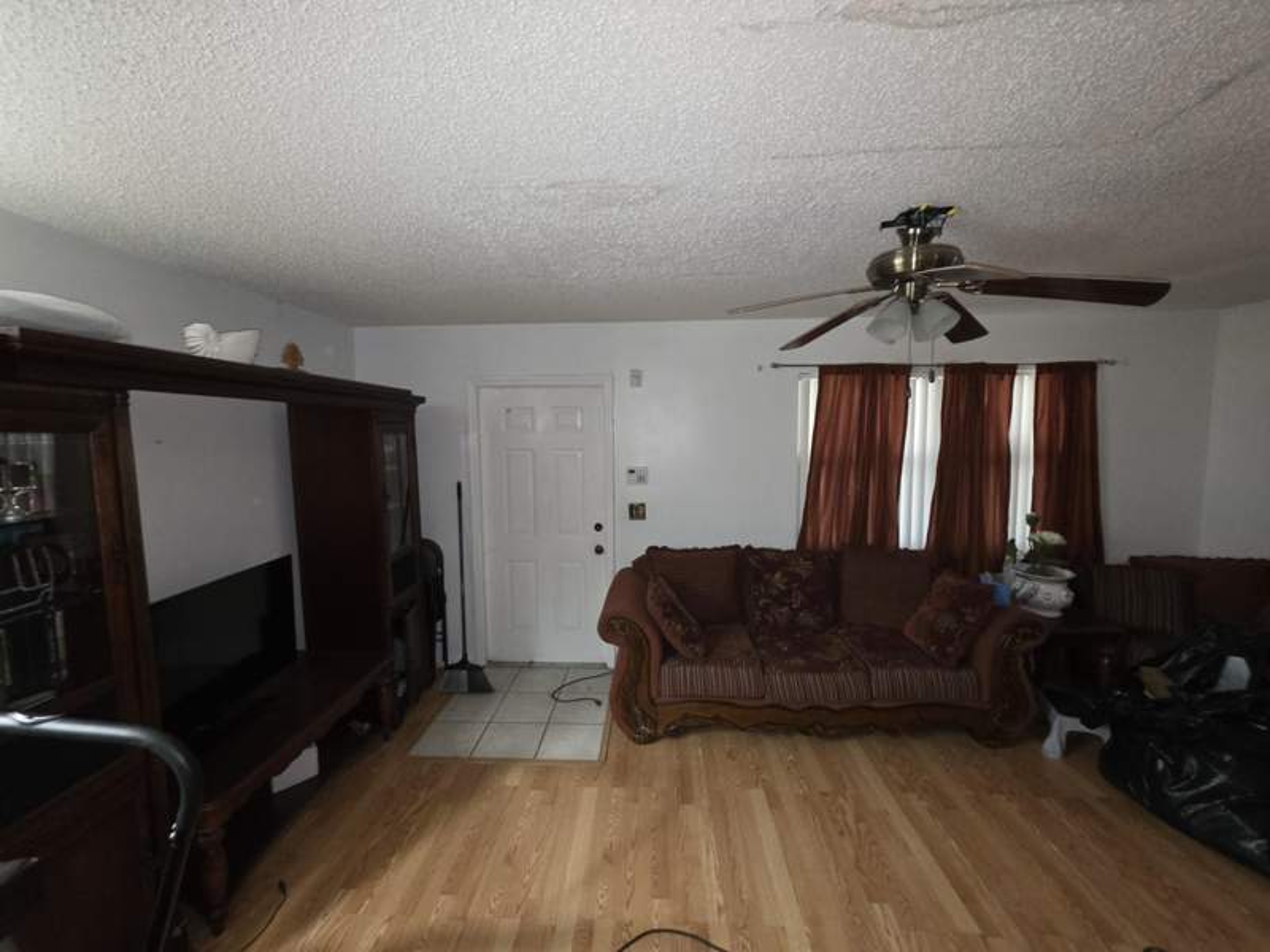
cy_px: 476
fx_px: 477
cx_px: 635
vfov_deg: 89.9
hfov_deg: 106.2
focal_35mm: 13
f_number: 1.9
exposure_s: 1/30
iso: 320
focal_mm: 2.2
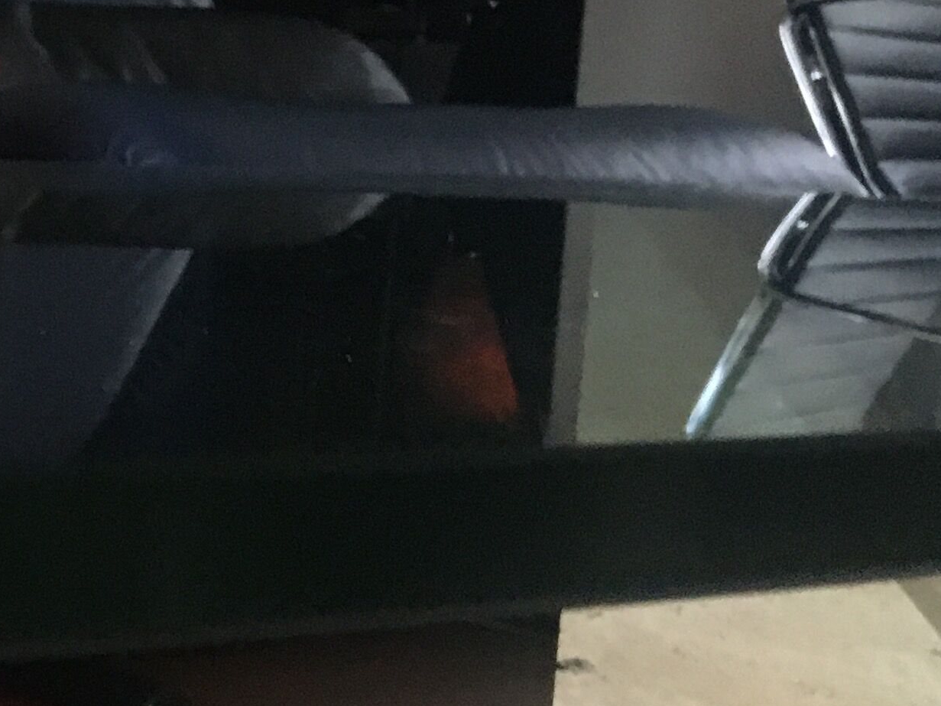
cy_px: 287
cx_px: -447
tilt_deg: -5.3
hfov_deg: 18.4
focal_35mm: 95
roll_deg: -3.6
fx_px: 2582
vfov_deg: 15.5
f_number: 2.2
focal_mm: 4.15
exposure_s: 1/17
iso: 200
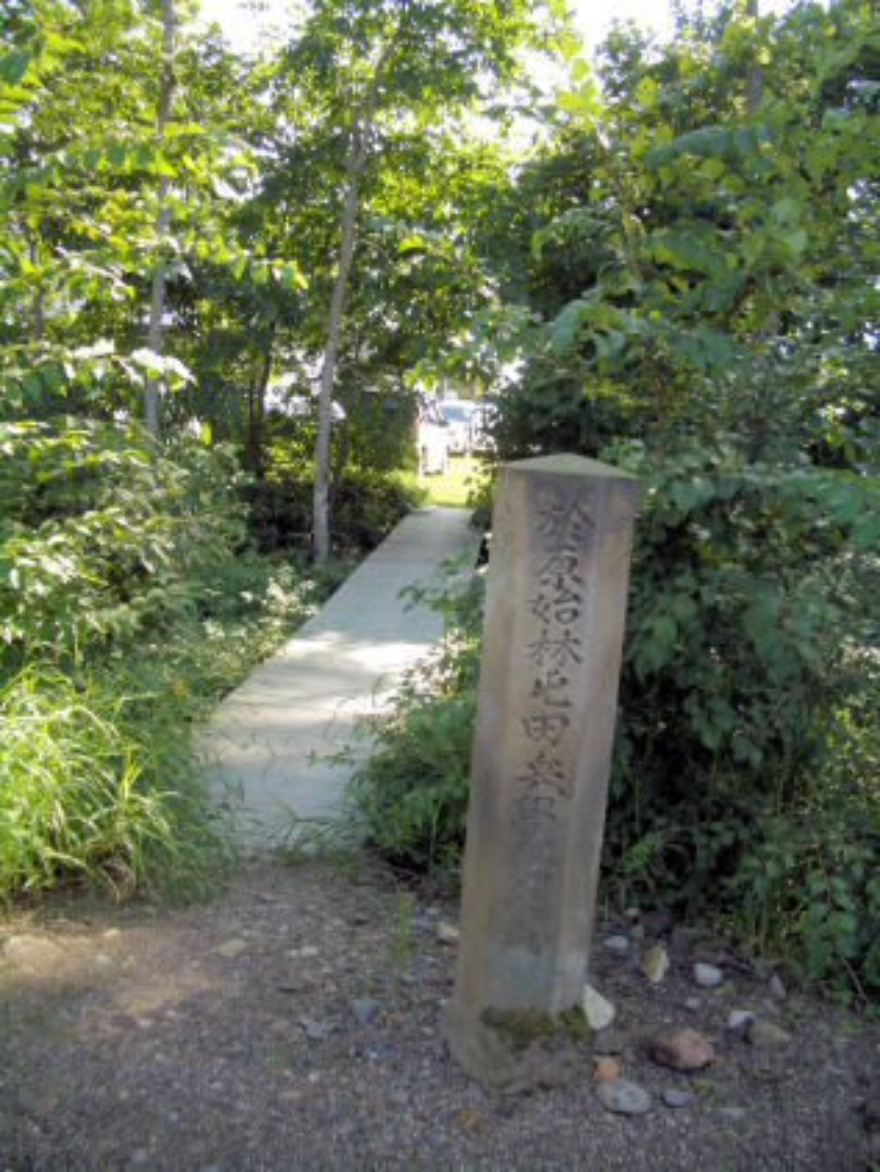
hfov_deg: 40.7
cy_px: 586
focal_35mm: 35
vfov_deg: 52.6
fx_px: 1185
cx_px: 440
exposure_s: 1/200
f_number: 2.6
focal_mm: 5.8
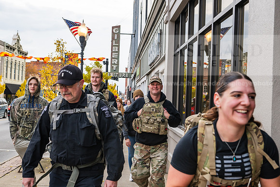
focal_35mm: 42
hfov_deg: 46.4
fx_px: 327
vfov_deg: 31.9
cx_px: 140
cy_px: 94
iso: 640
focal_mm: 42
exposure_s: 1/320
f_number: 5
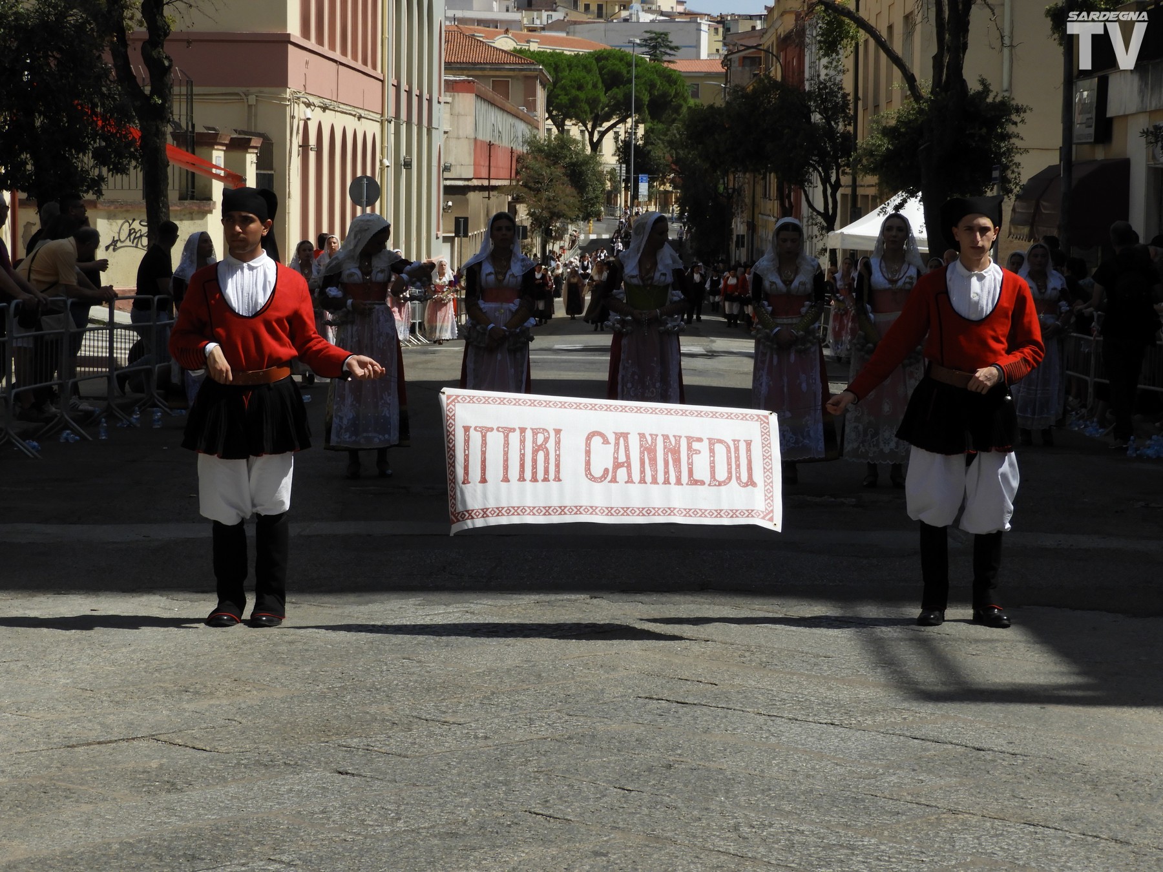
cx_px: 582
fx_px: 2856
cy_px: 436
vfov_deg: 17.4
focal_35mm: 85
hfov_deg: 23.0
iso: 100
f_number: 4.5
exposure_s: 1/1000
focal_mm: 15.2
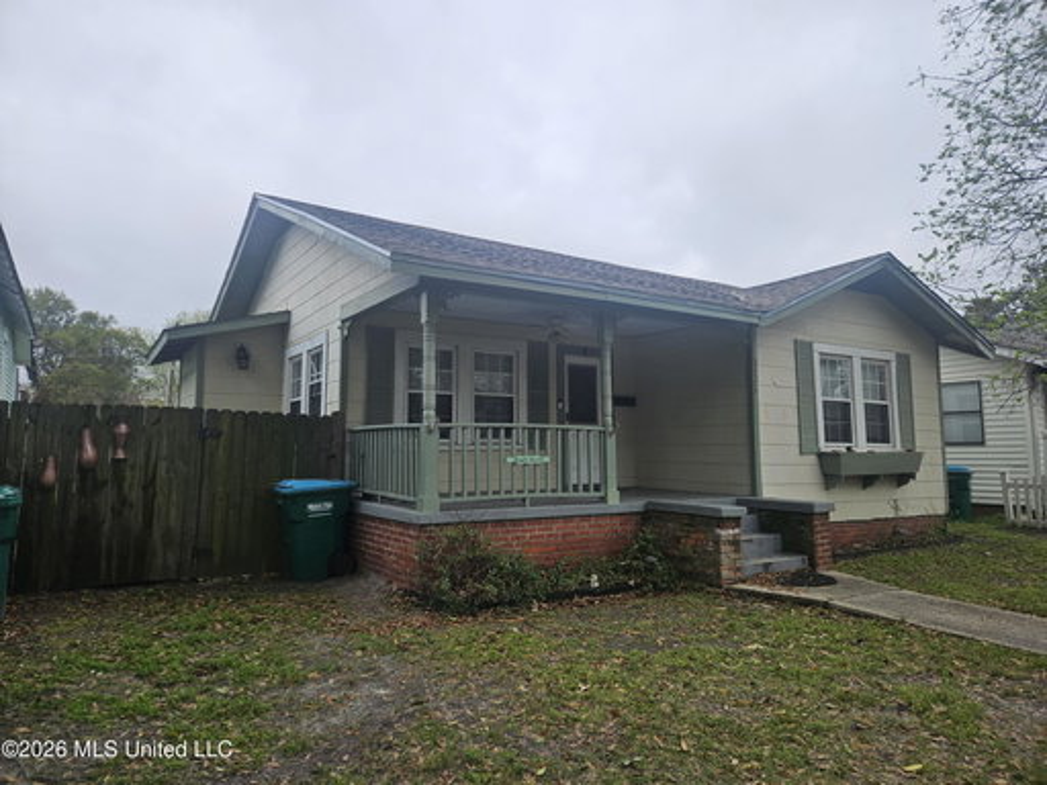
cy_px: 392
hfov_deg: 73.9
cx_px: 524
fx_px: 696
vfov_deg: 58.9
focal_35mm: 23
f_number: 1.8
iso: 25
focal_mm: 5.4
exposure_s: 1/1695
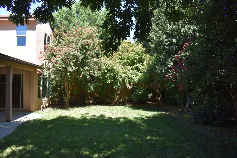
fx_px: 178
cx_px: 118
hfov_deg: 67.4
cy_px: 79
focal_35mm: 27
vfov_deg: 47.9
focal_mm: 18
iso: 200
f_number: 5.6
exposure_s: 1/250
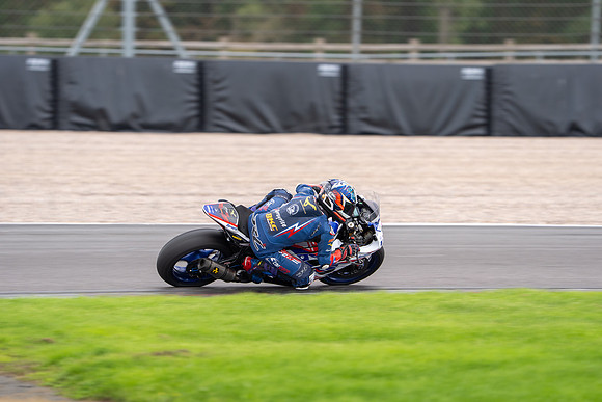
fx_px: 6743
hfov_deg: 5.1
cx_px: 303
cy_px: 203
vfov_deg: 3.4
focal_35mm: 403
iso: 320
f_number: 5
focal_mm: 400
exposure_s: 1/320
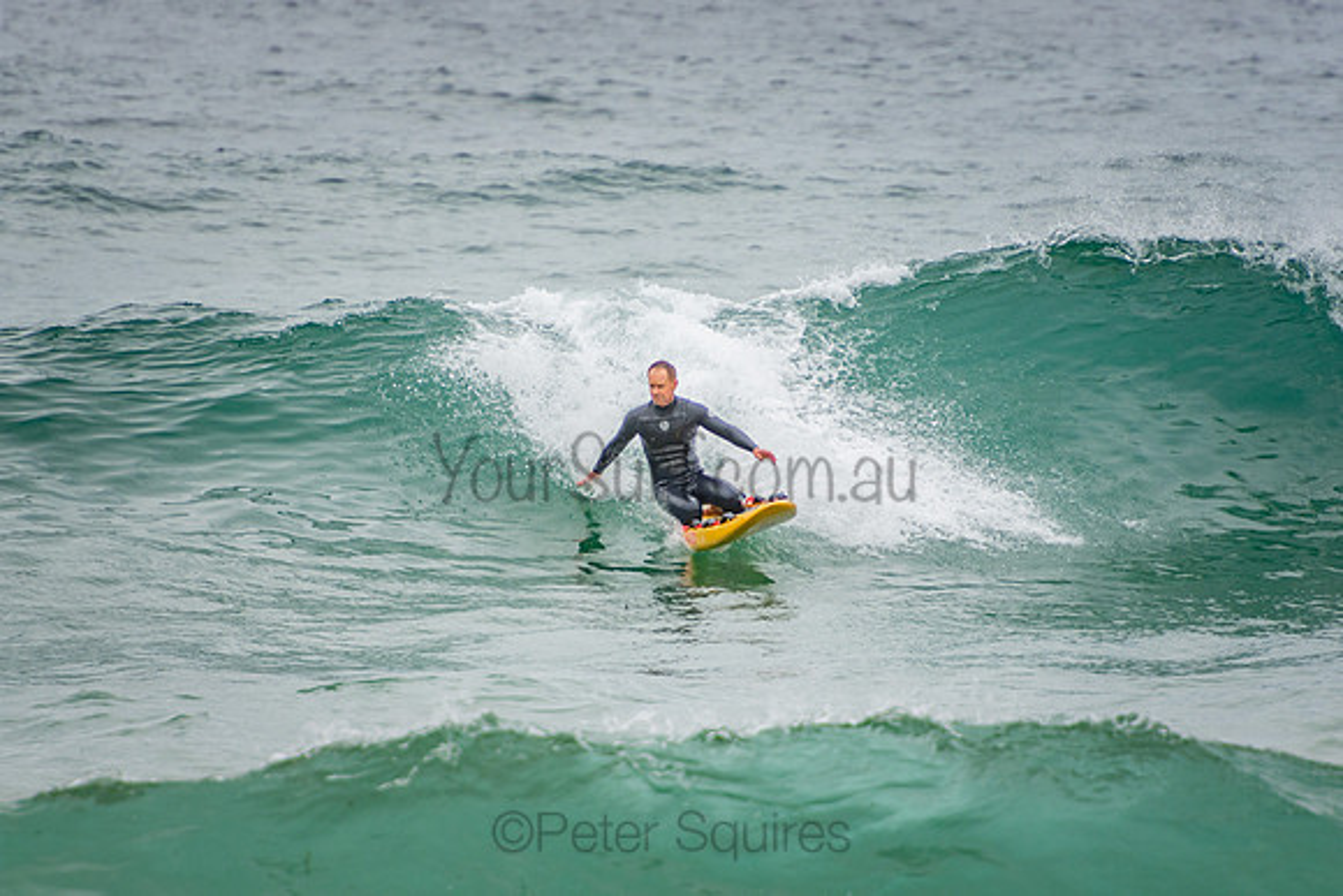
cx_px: 672
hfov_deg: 3.5
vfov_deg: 2.4
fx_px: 21828
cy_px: 448
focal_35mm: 585
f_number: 5.6
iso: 320
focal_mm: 390
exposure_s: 1/1600
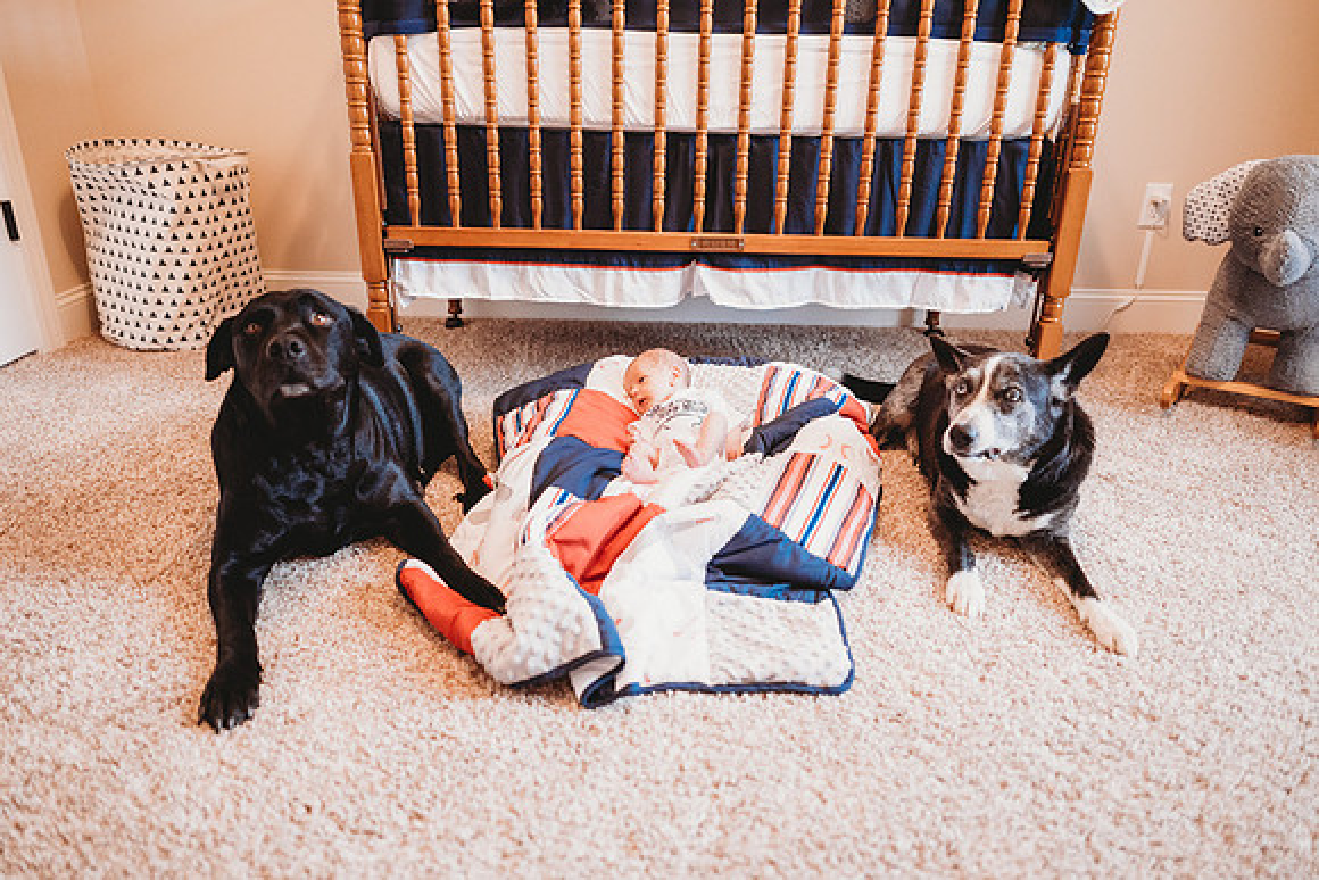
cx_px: 660
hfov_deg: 73.7
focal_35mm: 24
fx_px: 879
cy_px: 440
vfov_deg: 53.2
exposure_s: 1/160
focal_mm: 24
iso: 800
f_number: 2.2
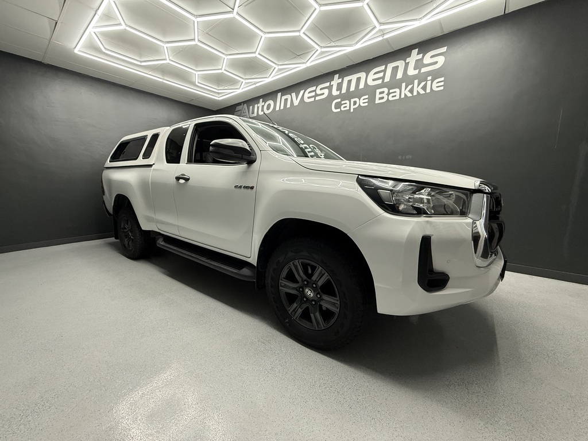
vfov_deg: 85.7
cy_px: 220
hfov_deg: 102.1
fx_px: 238
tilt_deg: -8.5
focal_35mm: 14
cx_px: 294
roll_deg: +0.4
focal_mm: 2.22
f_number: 2.2
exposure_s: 1/100
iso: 200
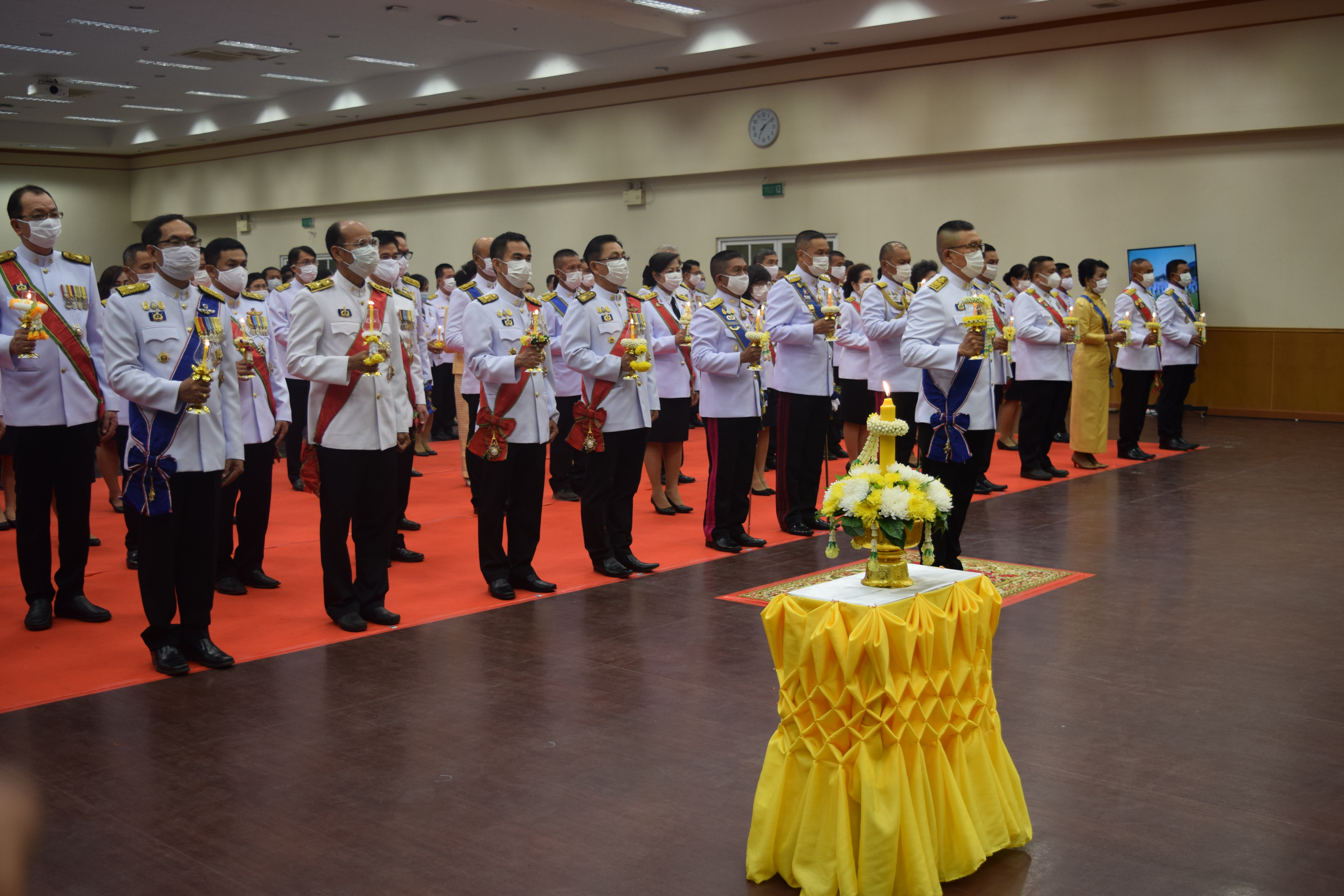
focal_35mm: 38
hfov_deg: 51.3
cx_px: 672
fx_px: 1400
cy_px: 448
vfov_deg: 35.5
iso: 450
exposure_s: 1/60
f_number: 4
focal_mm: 25
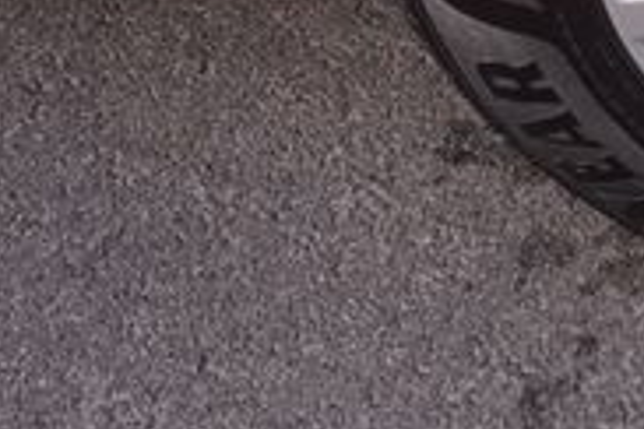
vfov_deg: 14.6
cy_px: -306
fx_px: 1503
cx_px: 943
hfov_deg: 20.9
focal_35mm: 84
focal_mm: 16
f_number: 5
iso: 100
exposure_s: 1/200
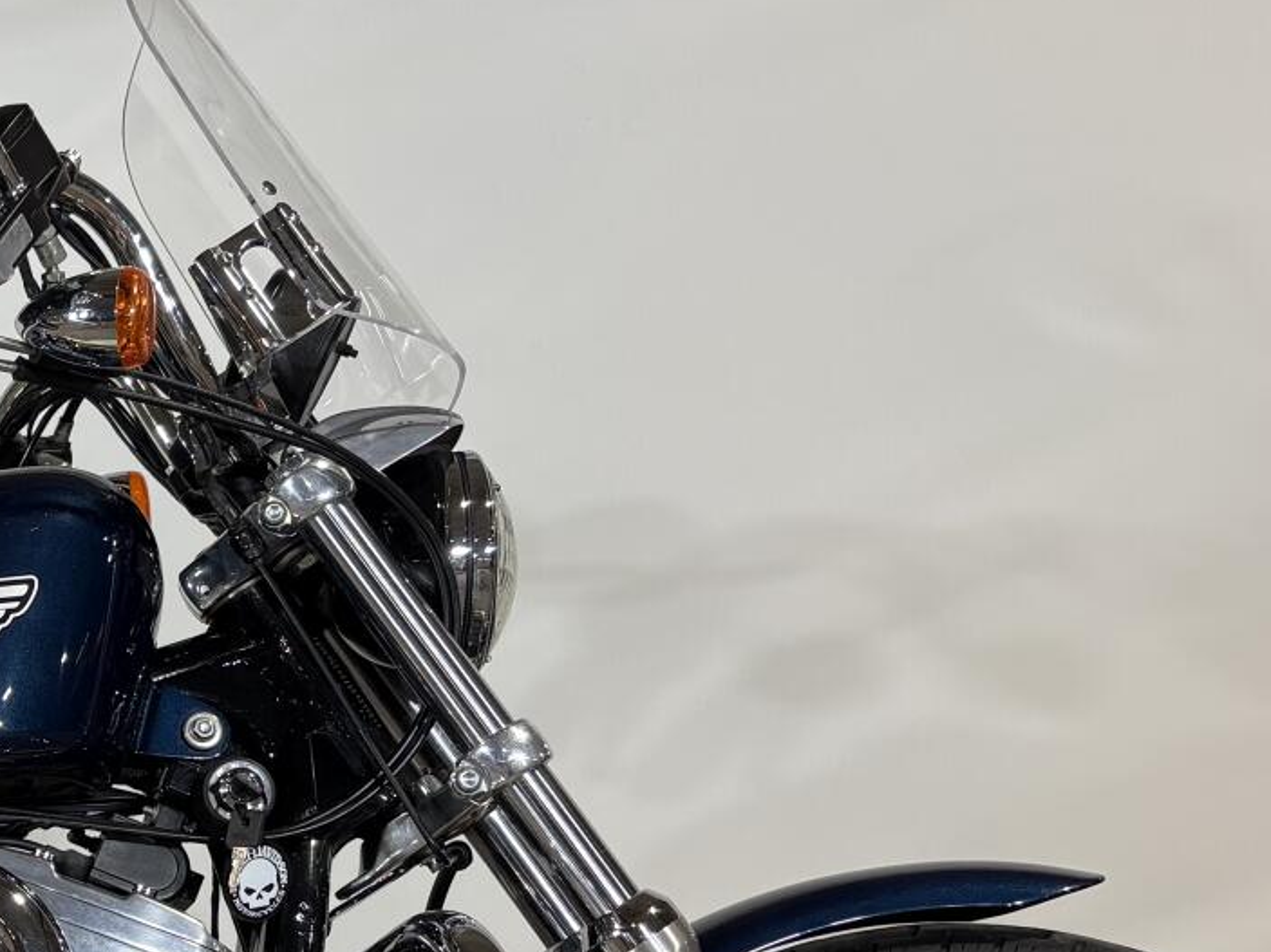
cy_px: 677
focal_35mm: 74
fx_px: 2717
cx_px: -289
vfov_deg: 19.8
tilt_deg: -0.2
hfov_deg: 23.8
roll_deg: +0.6
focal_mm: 5.96
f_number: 1.6
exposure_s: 1/120
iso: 50
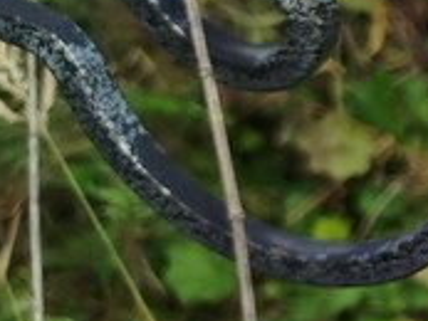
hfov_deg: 14.1
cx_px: 920
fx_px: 1373
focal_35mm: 111
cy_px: 32
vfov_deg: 13.2
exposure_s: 1/643
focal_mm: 5.31
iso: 50
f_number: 1.7
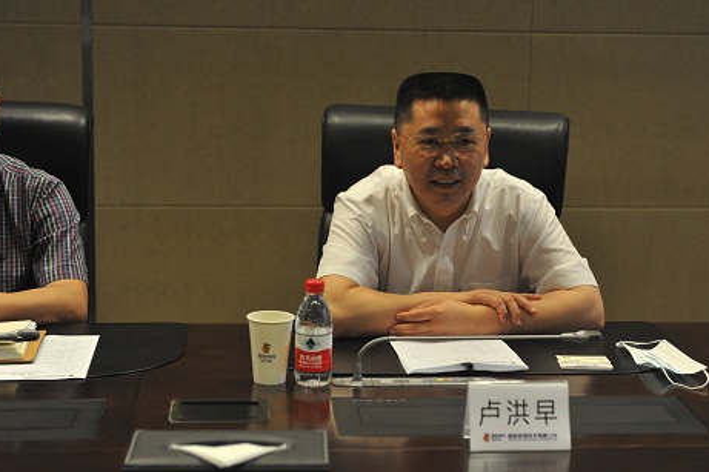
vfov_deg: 16.6
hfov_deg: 24.7
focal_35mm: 82
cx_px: 406
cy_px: 227
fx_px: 1614
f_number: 4.5
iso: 1600
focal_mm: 70
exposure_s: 1/125
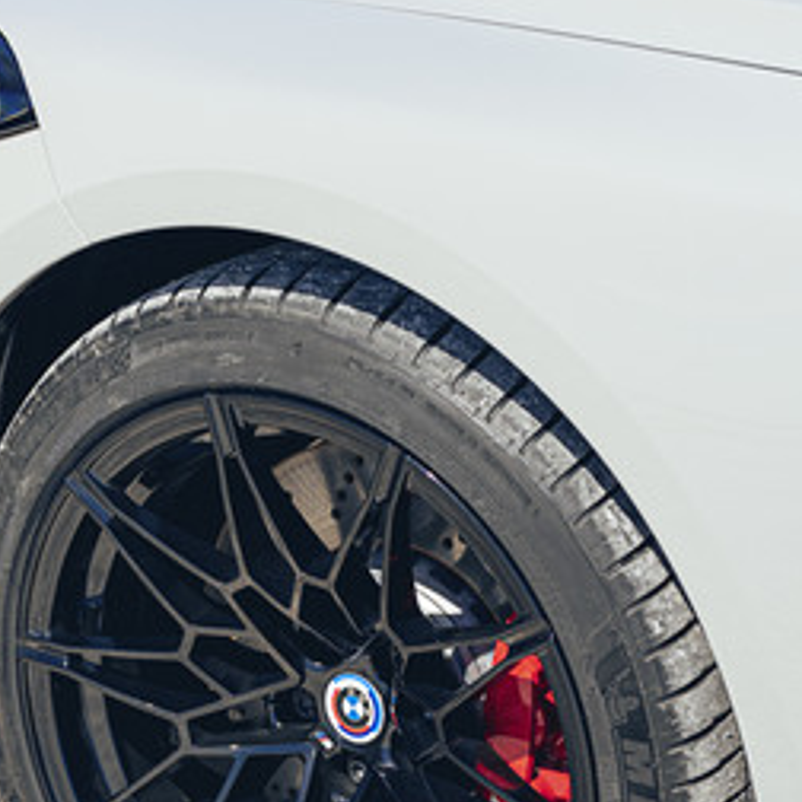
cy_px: 560
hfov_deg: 12.9
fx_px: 3539
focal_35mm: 135
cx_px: 441
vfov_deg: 12.9
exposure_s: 1/320
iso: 100
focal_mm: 50
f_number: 4.5
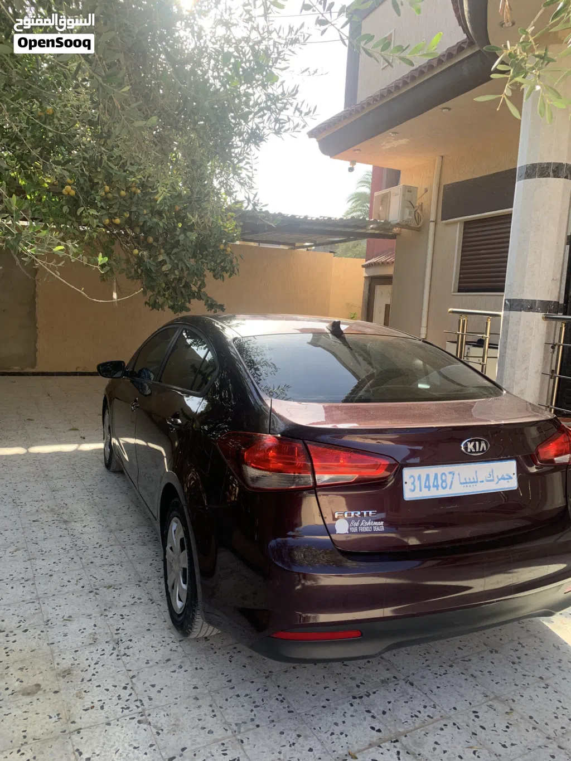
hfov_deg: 53.1
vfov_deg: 67.3
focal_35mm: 26
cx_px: 286
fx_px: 572
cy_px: 380
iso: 25
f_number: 1.8
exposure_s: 1/334
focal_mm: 4.25
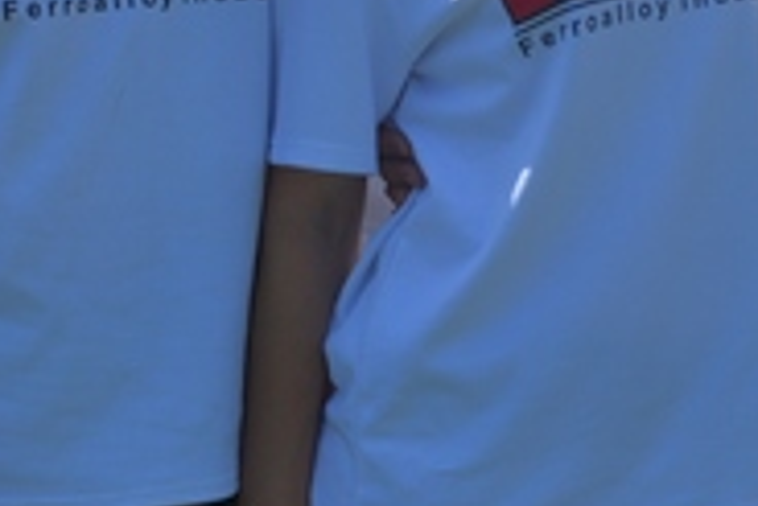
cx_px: 1030
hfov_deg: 10.9
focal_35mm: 183
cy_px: -280
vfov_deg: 7.4
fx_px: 3865
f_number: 9
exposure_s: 1/320
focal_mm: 25
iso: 100
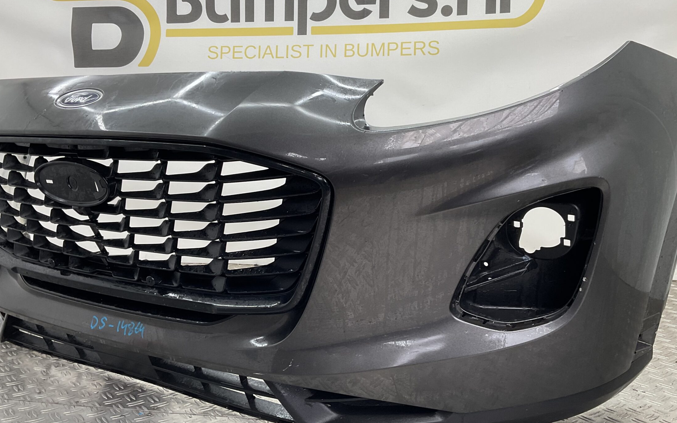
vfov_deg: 35.3
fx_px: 664
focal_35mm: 36
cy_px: 209
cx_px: 341
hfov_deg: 54.0
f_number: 1.8
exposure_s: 1/120
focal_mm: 3
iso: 32
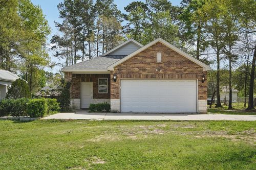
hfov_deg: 53.1
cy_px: 85
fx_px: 256
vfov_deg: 36.8
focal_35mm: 36
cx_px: 128
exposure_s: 1/800
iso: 500
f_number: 8
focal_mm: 36
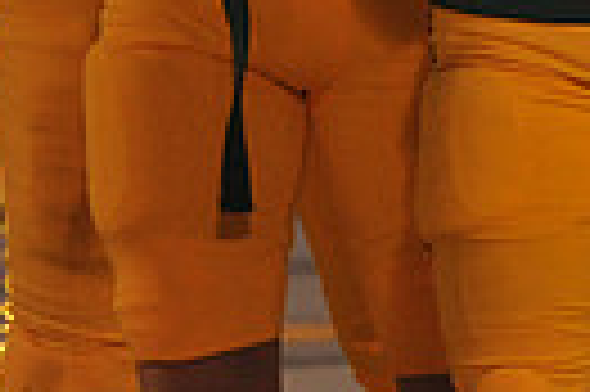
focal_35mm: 884
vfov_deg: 1.5
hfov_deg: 2.3
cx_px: 1067
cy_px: -406
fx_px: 14470
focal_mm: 200
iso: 4000
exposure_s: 1/160
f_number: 5.3
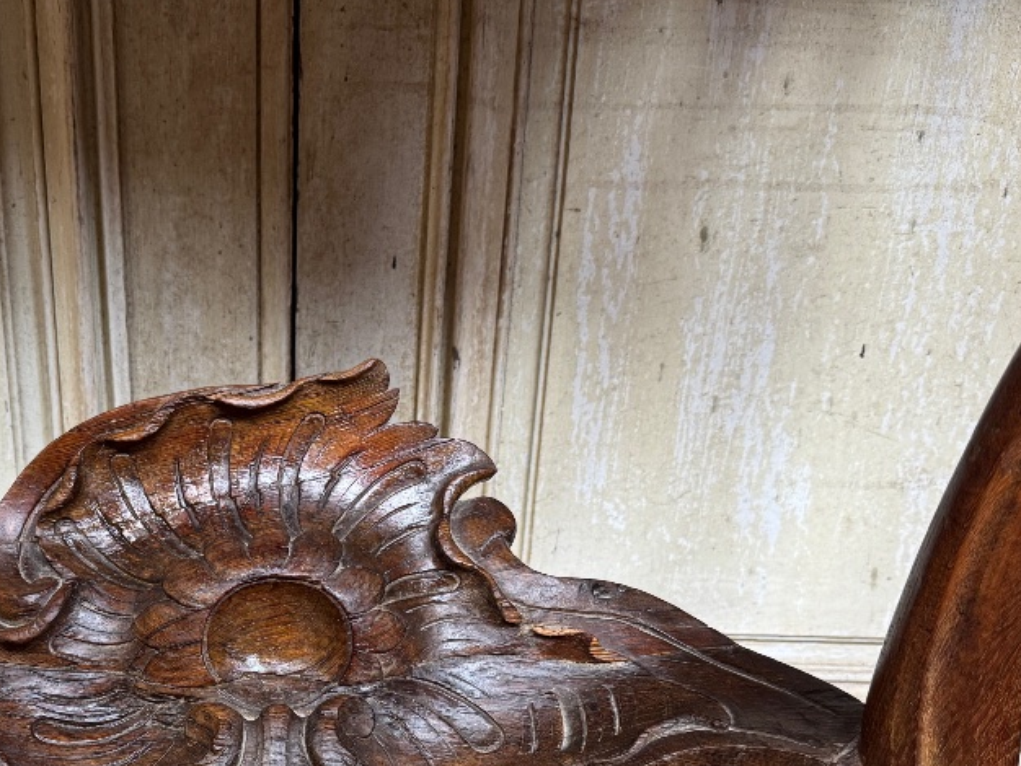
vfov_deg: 30.4
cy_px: 665
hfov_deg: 40.1
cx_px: 261
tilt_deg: -26.0
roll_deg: +0.3
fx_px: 1357
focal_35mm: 46
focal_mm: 6.76
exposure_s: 1/121
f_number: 1.78
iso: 200
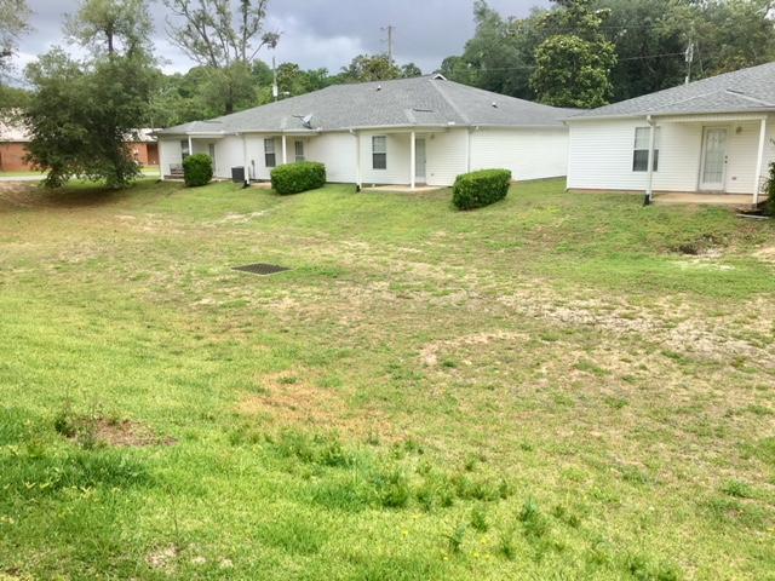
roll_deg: +0.3
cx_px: 388
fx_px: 649
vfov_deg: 48.2
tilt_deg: -10.9
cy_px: 290
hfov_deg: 61.7
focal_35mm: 29
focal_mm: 4.15
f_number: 2.2
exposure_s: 1/1099
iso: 25
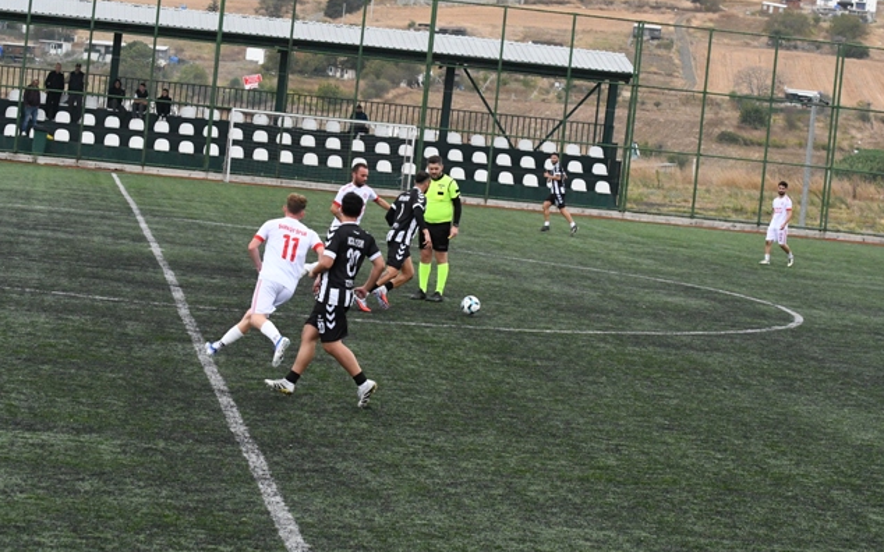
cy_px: 268
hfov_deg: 19.3
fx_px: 2601
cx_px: 443
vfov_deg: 12.1
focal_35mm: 108
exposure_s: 1/1600
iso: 6400
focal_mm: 70
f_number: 8
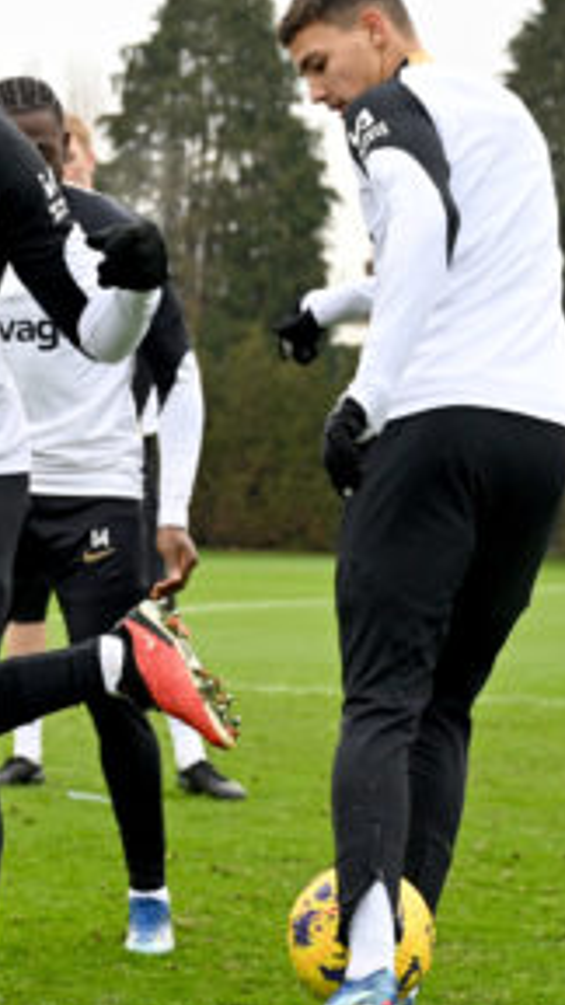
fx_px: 2903
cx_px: -38
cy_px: 523
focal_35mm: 109
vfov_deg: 19.6
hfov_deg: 11.0
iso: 1000
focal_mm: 39
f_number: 3.5
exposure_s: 1/1250
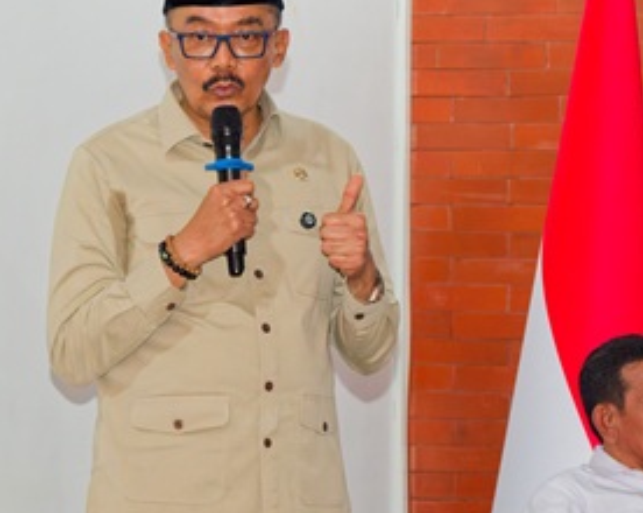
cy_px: 298
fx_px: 4352
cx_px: 650
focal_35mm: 229
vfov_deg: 6.7
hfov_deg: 8.4
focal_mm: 84
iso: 7200
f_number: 6.3
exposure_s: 1/100
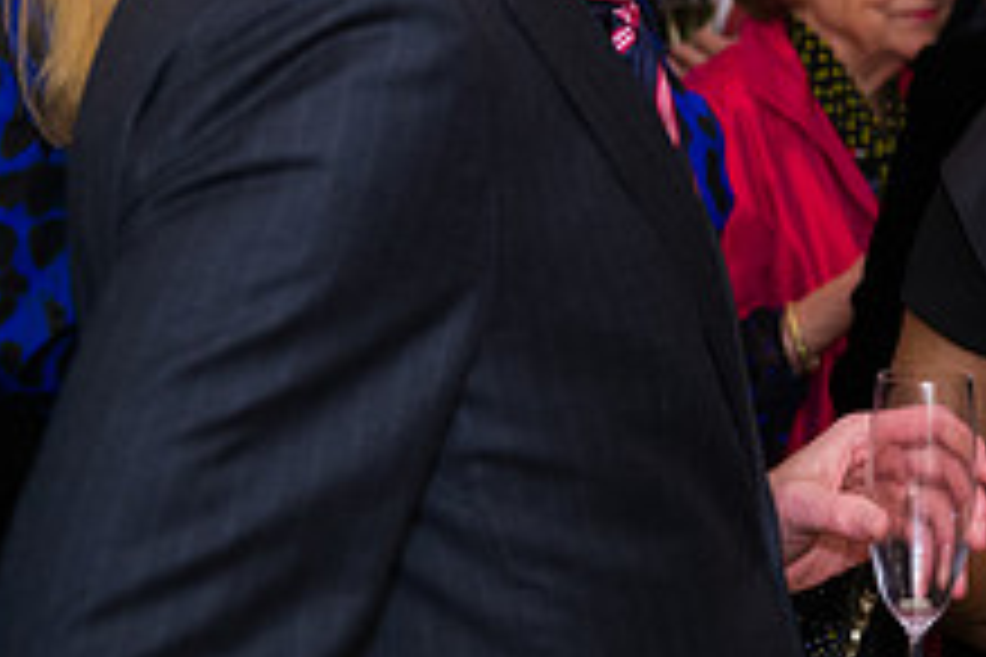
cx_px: 1283
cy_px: 20
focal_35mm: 127
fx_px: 3478
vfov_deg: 10.7
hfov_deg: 15.4
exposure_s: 1/125
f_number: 3.5
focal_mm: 48
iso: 1000
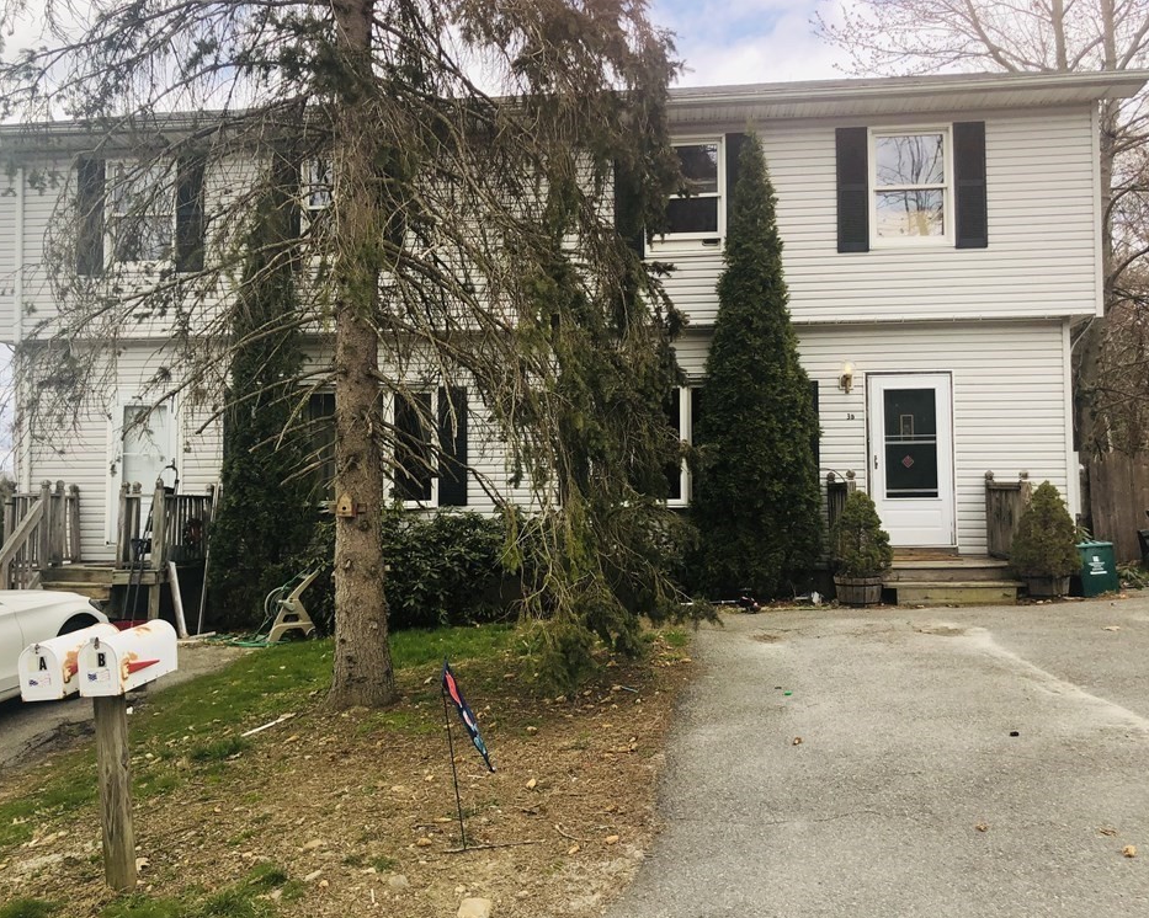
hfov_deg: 58.8
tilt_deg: +2.5
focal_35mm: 30
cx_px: 559
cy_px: 452
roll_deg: -0.2
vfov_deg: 48.5
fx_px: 1020
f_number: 1.8
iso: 20
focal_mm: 4
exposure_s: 1/1043
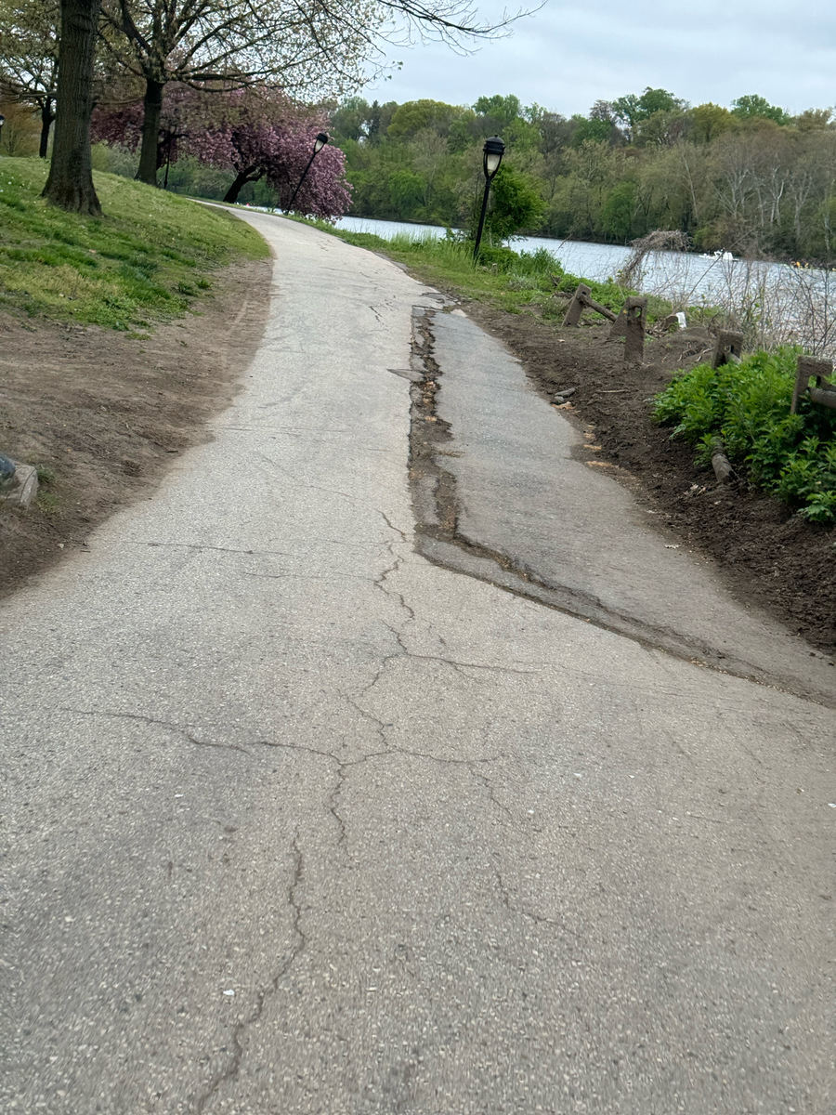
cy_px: 558
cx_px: 418
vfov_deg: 39.7
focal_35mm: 48
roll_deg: -2.9
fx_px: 1546
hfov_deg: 30.3
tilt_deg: -18.2
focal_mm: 6.76
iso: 64
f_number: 1.78
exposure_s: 1/338
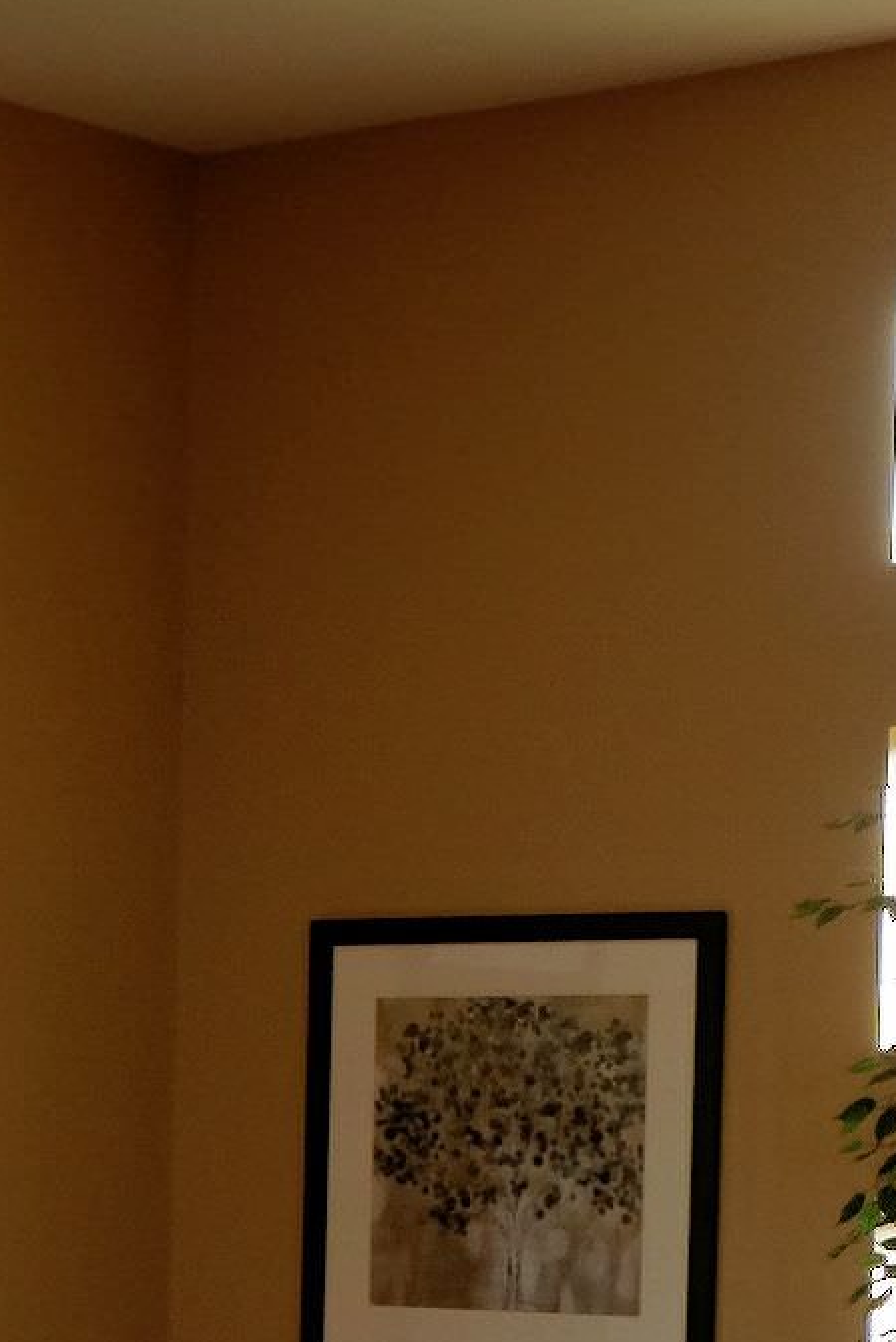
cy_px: 1292
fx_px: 4692
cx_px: -454
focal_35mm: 126
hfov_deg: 10.5
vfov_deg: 16.0
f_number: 4
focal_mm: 11.5
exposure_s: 1/60
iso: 100
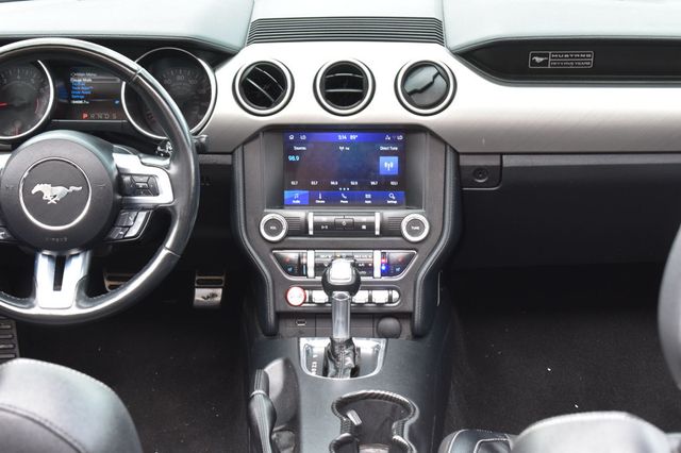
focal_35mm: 82
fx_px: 1560
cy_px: 226
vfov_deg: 16.5
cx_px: 340
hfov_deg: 24.6
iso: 400
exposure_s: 1/25
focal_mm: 55
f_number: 7.1
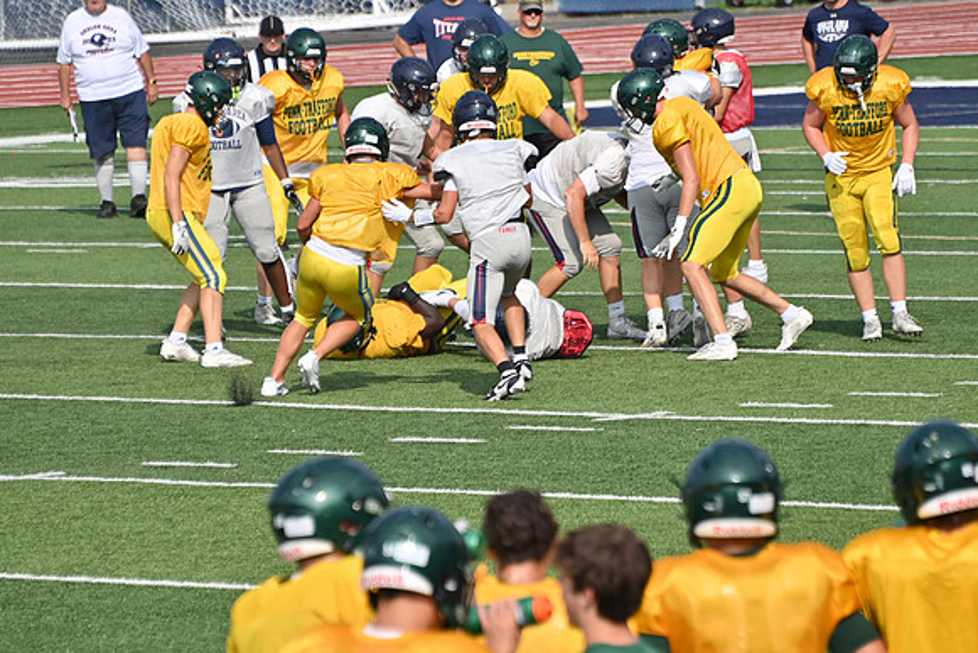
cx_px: 489
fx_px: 12227
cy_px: 326
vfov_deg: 3.1
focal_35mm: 450
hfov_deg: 4.6
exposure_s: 1/800
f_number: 5.6
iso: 100
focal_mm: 300
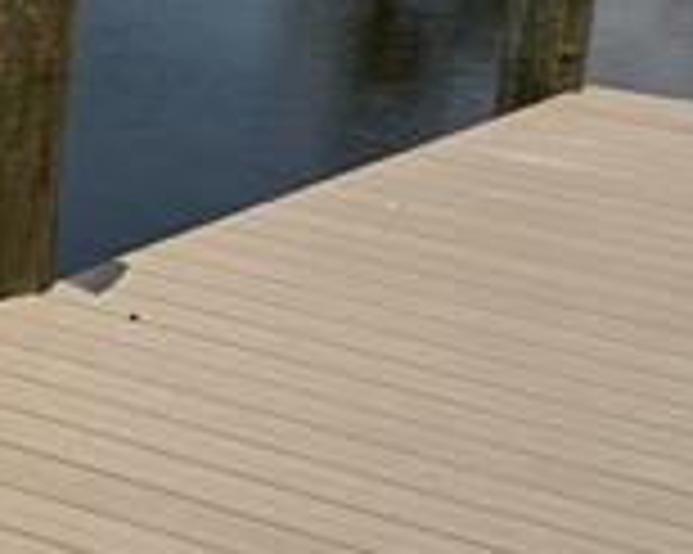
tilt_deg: -14.9
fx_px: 2398
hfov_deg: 16.2
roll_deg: -3.6
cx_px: 22
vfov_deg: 13.2
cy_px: 275
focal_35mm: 117
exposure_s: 1/12346
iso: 80
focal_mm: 6.76
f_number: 1.78
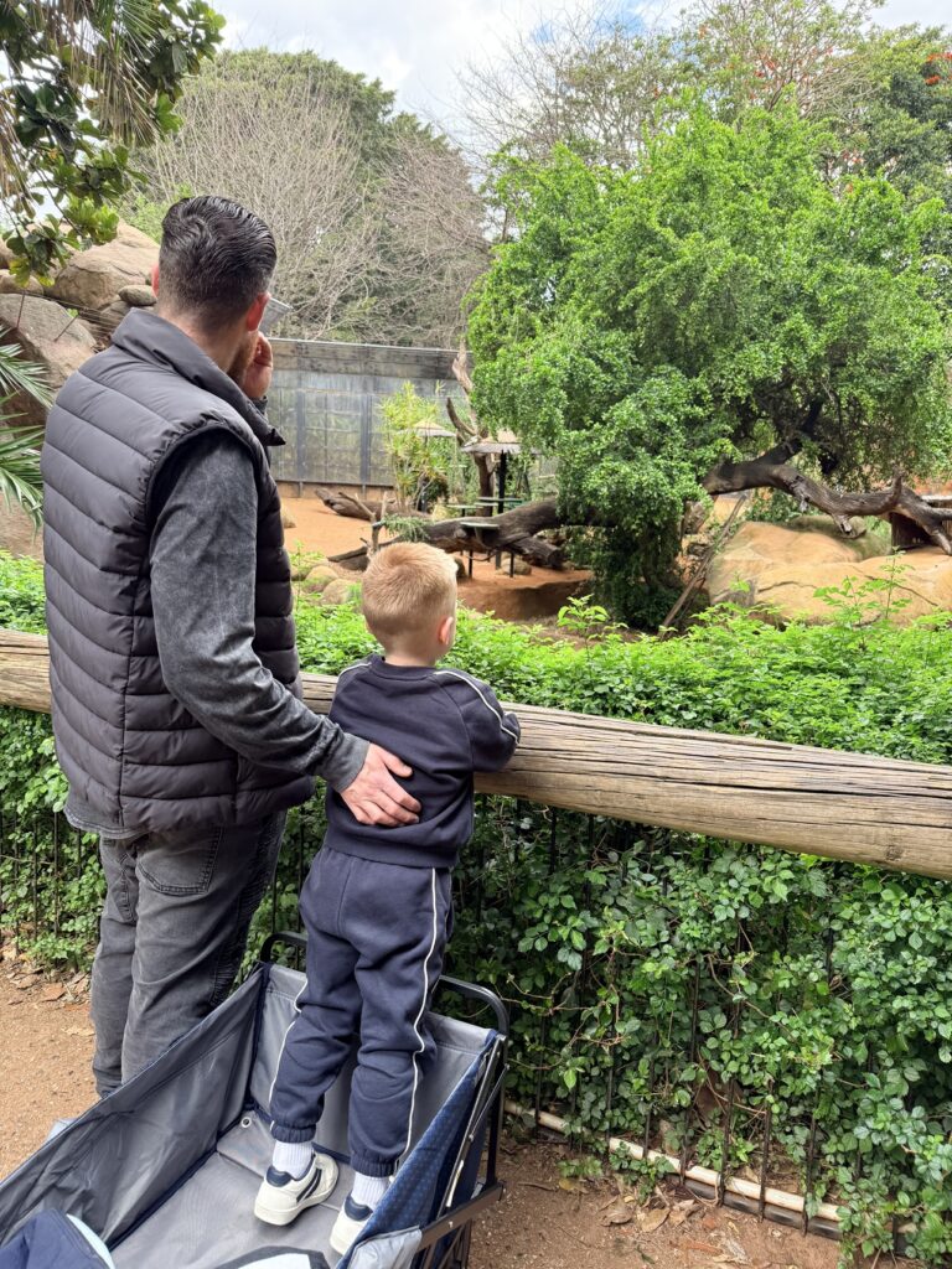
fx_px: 880
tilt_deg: -10.6
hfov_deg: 56.8
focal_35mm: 24
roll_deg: -2.9
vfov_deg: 71.6
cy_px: 634
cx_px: 476
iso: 100
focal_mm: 6.76
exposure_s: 1/223
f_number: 1.78
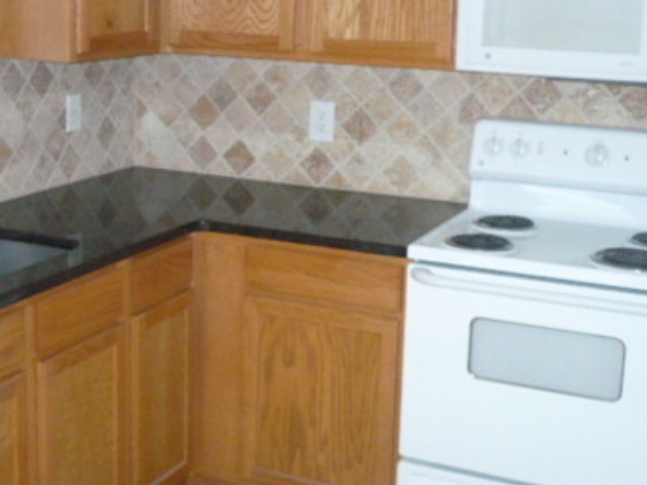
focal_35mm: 58
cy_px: 167
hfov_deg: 33.1
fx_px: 1084
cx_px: 246
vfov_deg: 25.1
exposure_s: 1/30
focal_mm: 5.8
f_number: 2.8
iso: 400
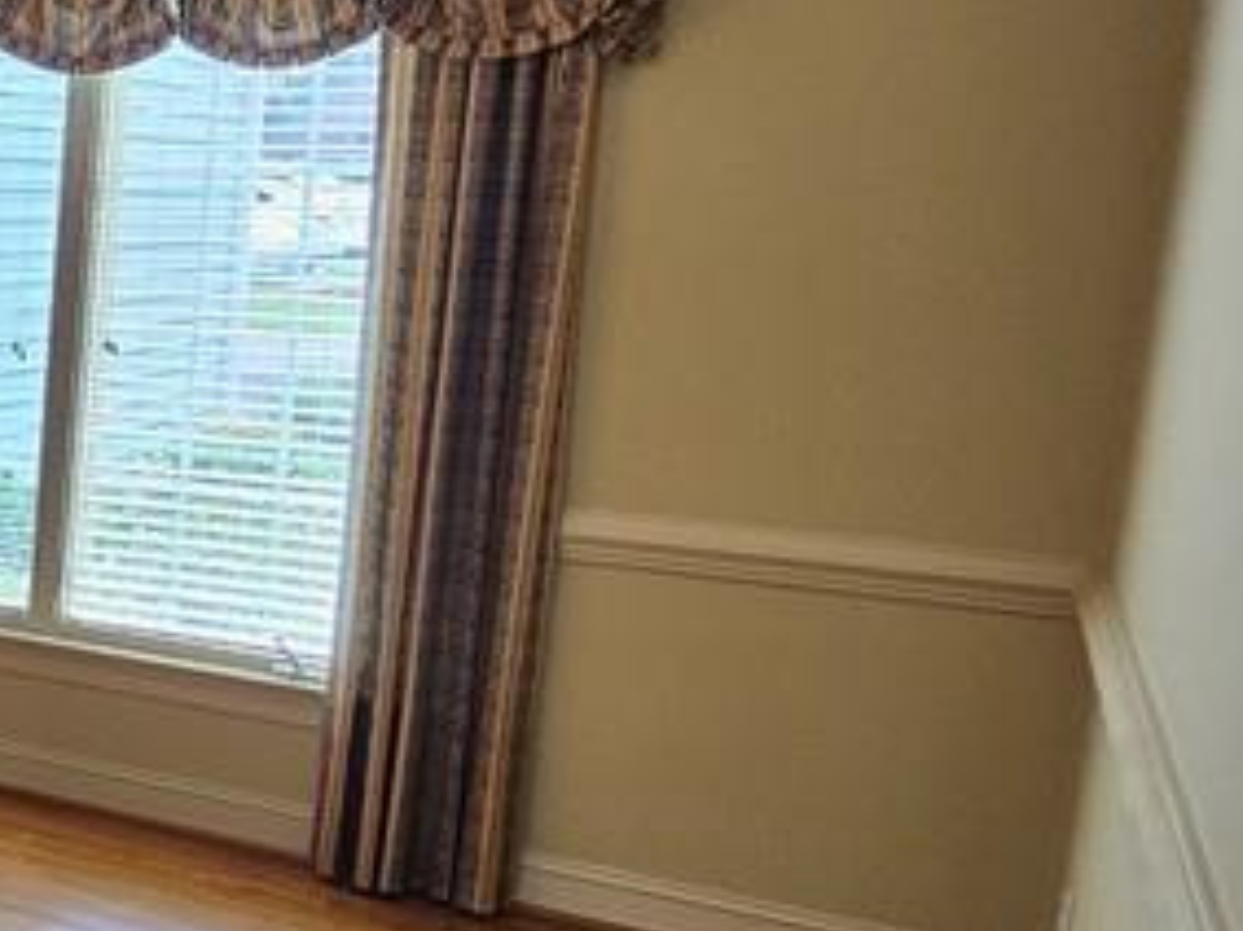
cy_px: 479
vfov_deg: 30.9
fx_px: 1687
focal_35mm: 47
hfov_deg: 24.7
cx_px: -826
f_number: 2.2
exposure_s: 1/60
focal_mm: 2.2
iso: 80
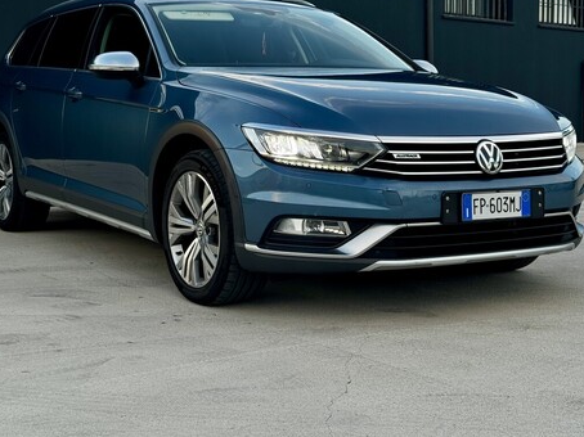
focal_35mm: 60
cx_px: 297
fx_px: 1012
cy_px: 179
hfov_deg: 32.2
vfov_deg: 24.4
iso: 64
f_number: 1.78
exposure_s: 1/246
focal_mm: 6.76
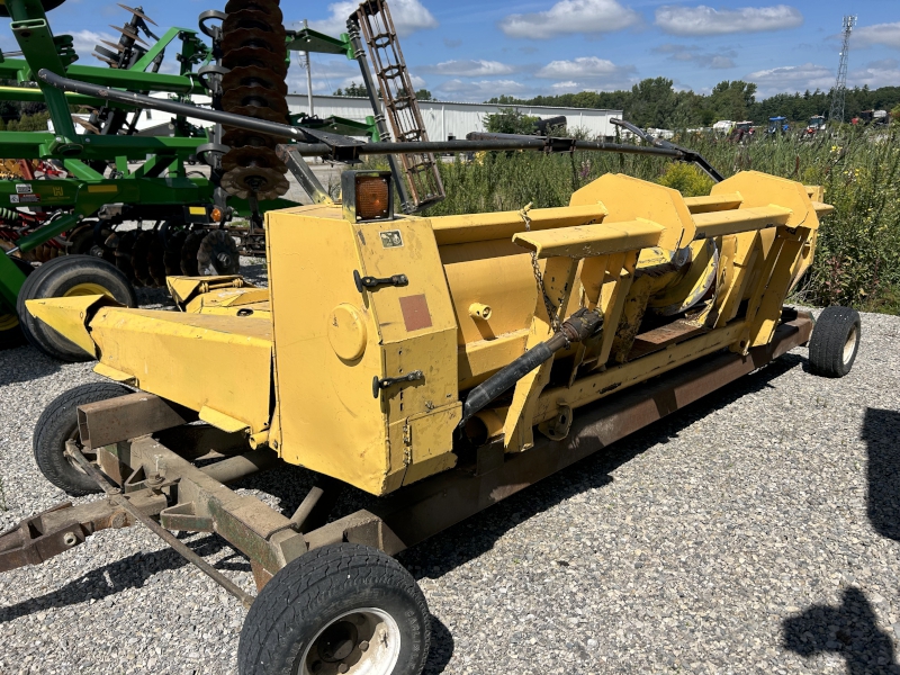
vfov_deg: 53.1
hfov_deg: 67.3
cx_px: 450
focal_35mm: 26
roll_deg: +0.8
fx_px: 676
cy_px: 338
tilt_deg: -15.2
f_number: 1.5
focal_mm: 5.7
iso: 50
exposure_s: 1/6579
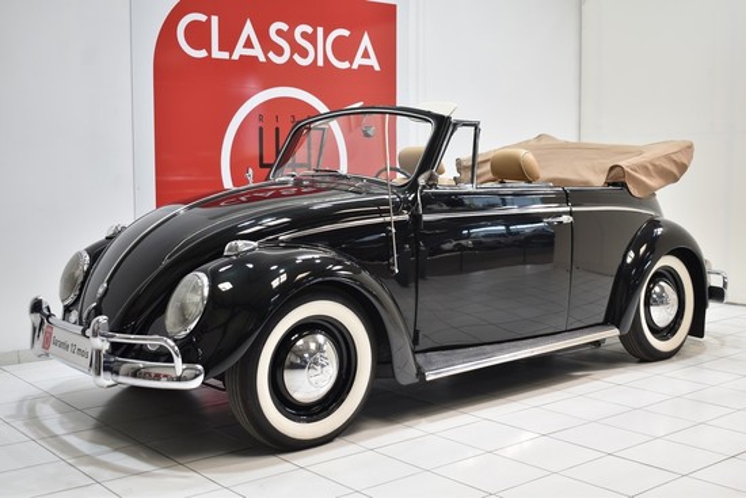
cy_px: 249
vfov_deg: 29.9
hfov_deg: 43.6
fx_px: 933
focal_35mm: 45
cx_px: 373
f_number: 4.2
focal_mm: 30
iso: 100
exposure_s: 1/30
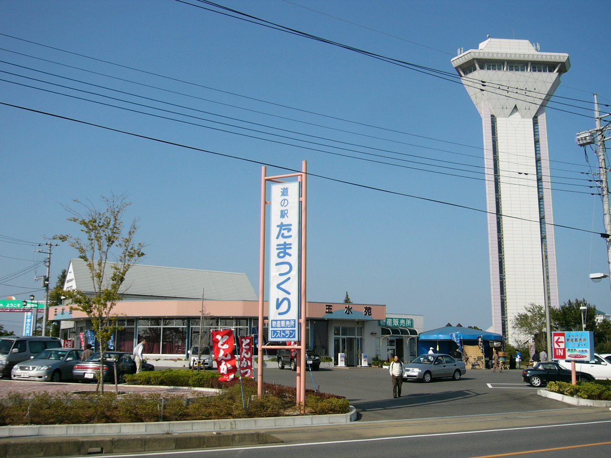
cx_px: 306
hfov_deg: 52.6
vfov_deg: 40.7
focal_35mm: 35
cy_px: 229
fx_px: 618
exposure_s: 1/200
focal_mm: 5.8
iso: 50
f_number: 8
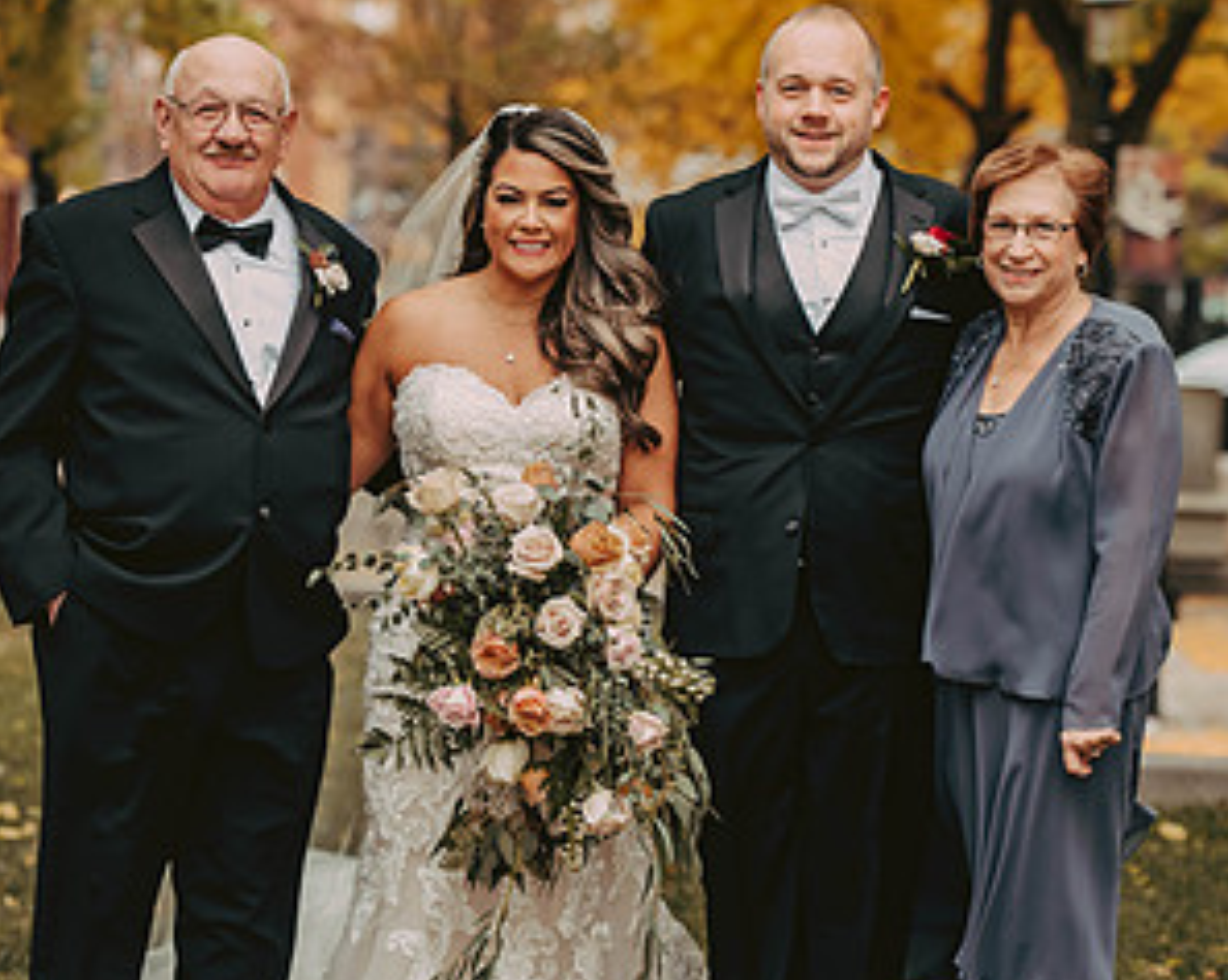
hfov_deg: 14.7
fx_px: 4756
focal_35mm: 131
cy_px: 380
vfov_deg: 11.8
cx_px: 612
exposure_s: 1/640
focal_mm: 92
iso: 800
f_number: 3.2
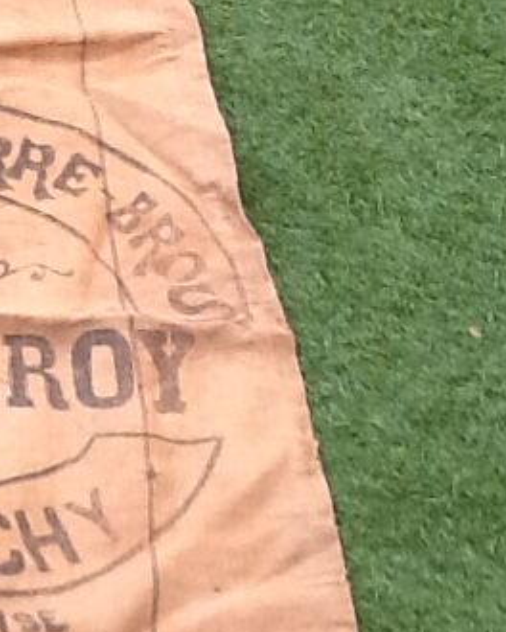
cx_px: -61
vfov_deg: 15.3
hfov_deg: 12.1
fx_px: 2340
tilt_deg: -50.0
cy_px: 444
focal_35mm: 125
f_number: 2.4
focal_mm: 2.03
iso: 40
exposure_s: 1/192
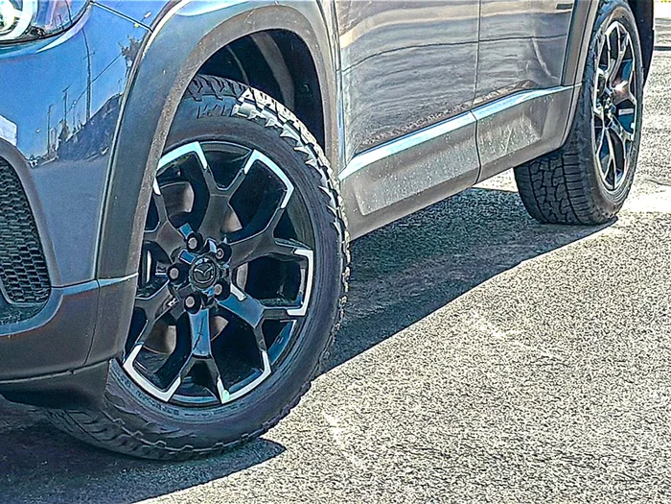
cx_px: 336
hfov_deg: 19.6
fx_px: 1938
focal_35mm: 100
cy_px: 252
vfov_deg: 14.8
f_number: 1.78
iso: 100
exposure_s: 1/2545
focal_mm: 6.86
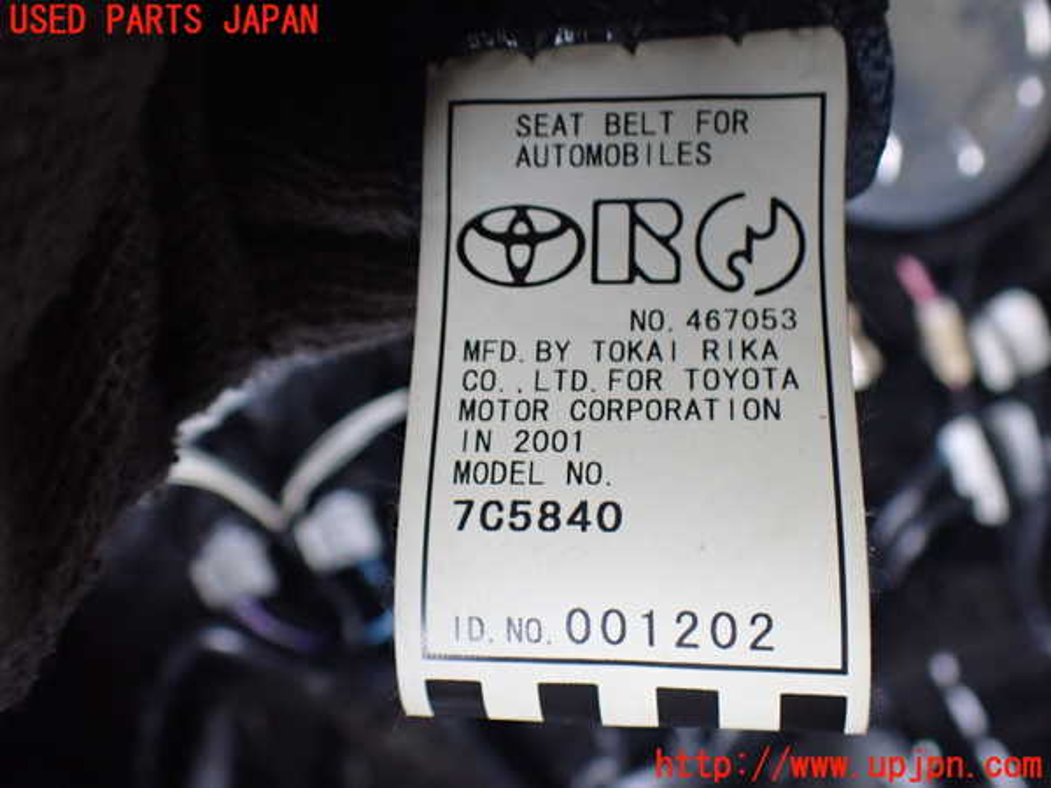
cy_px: 394
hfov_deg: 60.0
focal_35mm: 30
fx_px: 911
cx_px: 526
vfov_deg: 46.8
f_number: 2.3
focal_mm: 5.4
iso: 640
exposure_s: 1/125
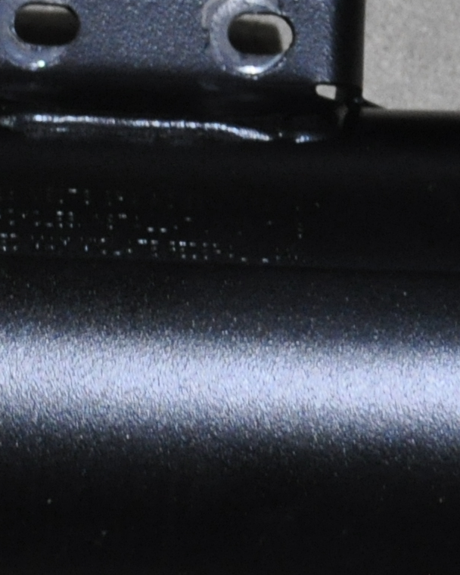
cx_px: -567
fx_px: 6211
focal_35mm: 365
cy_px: 89
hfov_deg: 4.2
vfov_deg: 5.3
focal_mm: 46
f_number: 5.3
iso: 800
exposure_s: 1/50
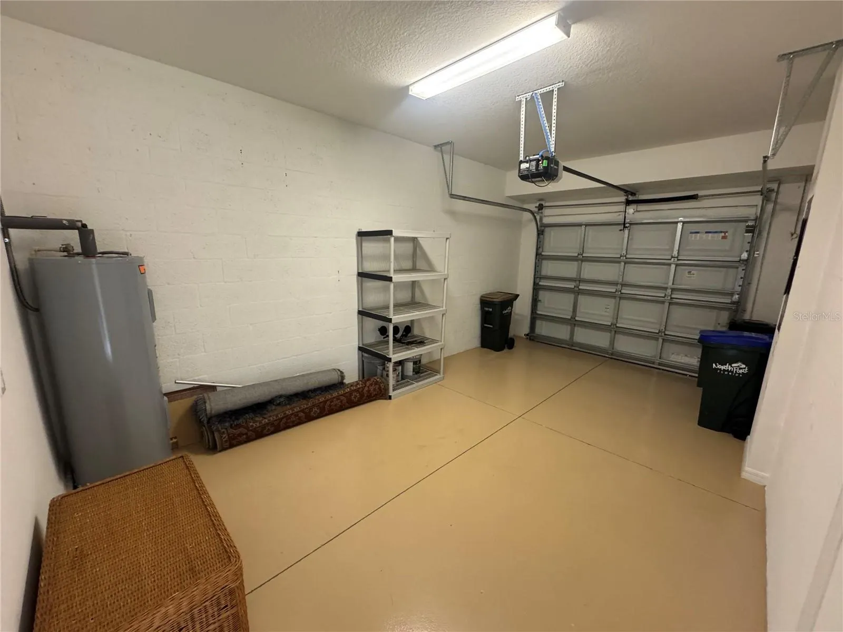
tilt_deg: -13.0
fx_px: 341
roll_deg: -1.7
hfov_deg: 102.1
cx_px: 422
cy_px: 316
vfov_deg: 85.7
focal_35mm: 14
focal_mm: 2.22
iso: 320
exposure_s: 1/60
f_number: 2.2
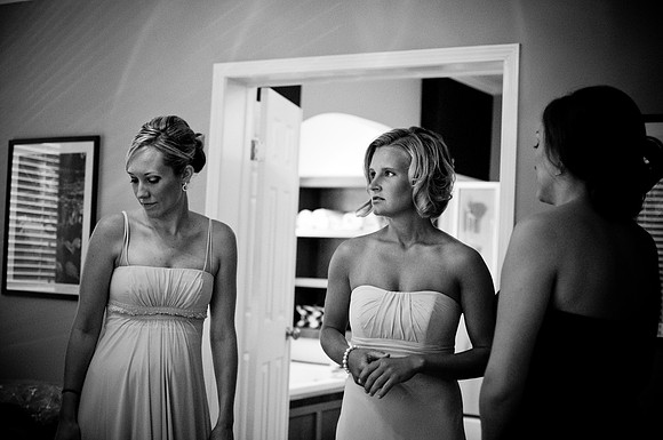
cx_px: 332
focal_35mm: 52
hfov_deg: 37.9
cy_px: 220
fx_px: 966
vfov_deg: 25.7
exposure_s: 1/400
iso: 1000
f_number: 1.8
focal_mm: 35
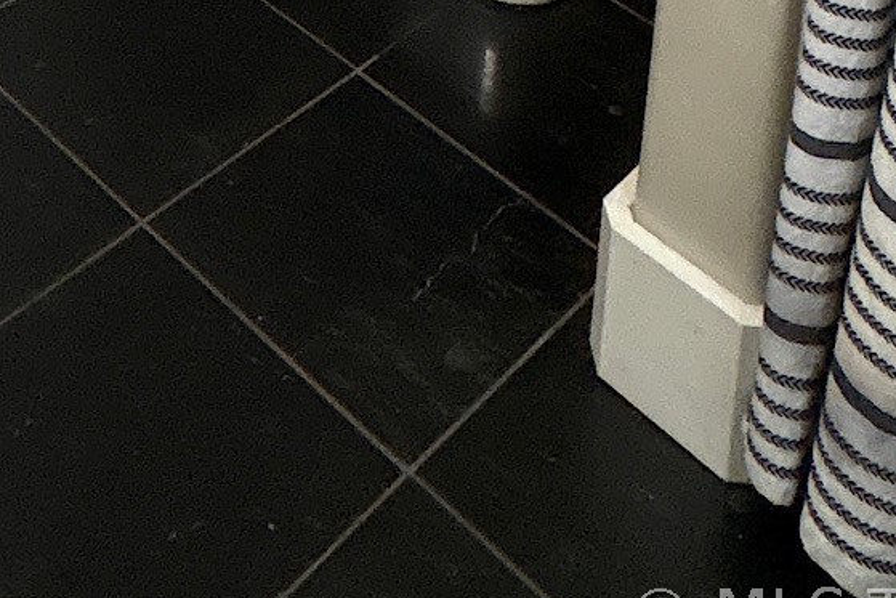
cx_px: 128
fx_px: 1245
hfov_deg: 37.5
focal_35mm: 50
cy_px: -487
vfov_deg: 19.7
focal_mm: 2.22
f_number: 2.2
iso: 320
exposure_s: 1/60
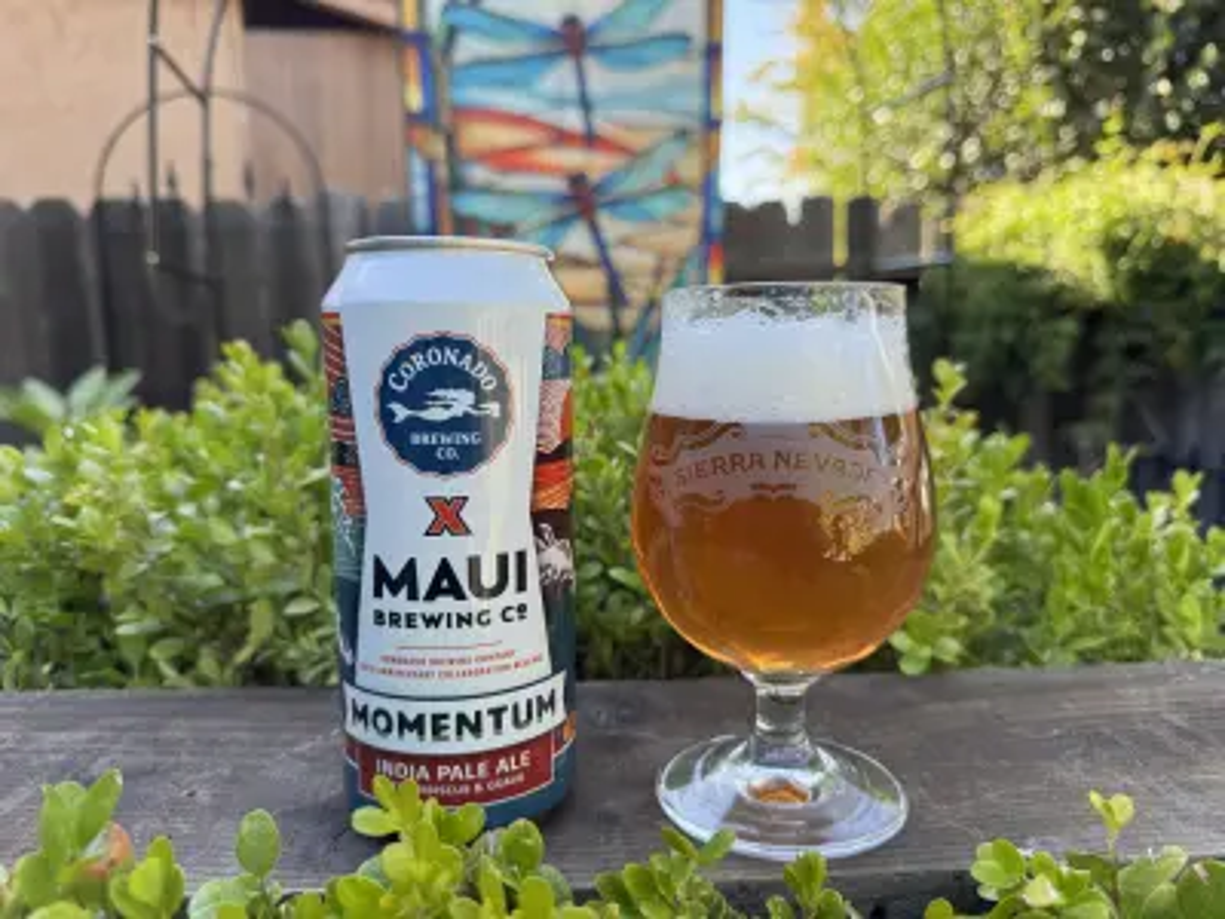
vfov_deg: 56.8
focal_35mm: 24
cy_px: 460
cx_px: 612
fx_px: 849
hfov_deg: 71.6
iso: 80
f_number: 1.78
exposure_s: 1/285
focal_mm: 6.76
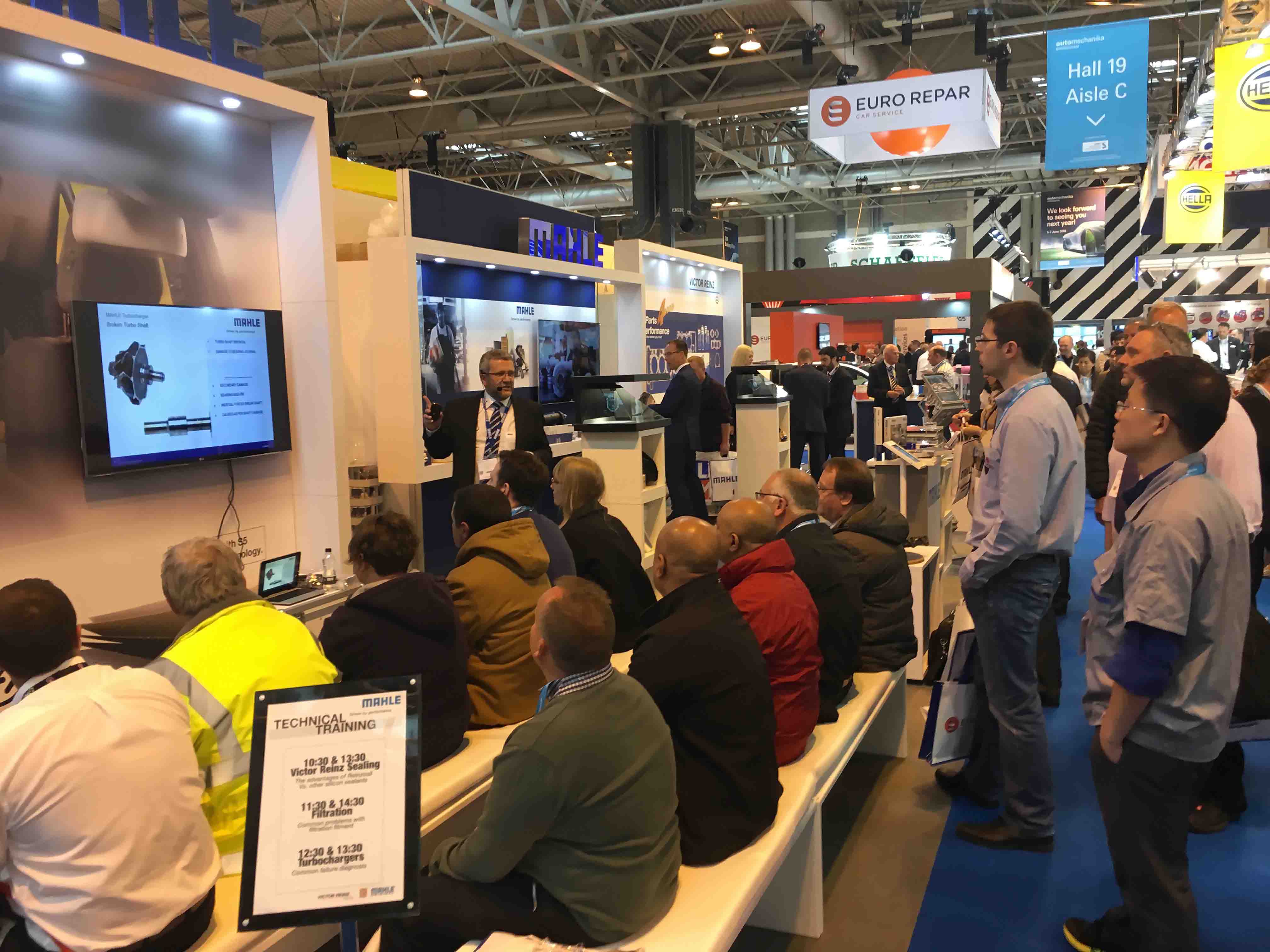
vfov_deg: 48.2
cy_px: 476
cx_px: 635
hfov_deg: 61.7
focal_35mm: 29
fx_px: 1064
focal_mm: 4.15
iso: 80
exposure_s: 1/33
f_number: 2.2
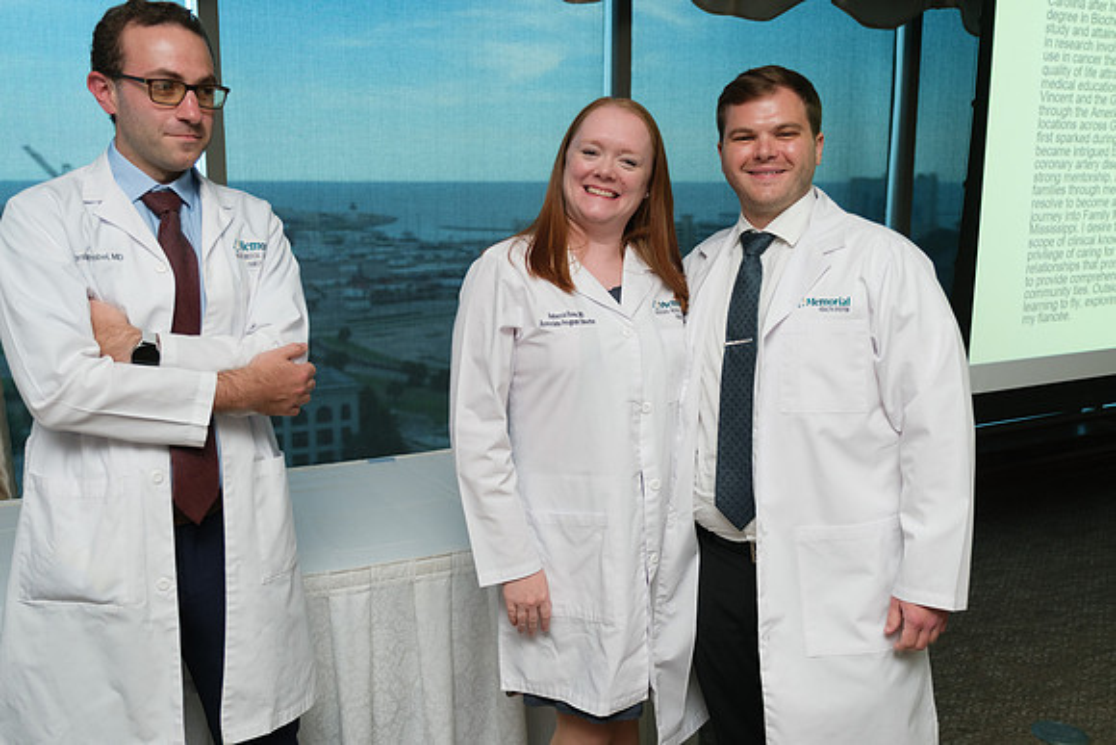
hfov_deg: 55.8
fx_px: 1054
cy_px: 372
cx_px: 558
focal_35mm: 34
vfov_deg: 38.9
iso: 640
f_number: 2.8
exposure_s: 1/125
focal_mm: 22.7
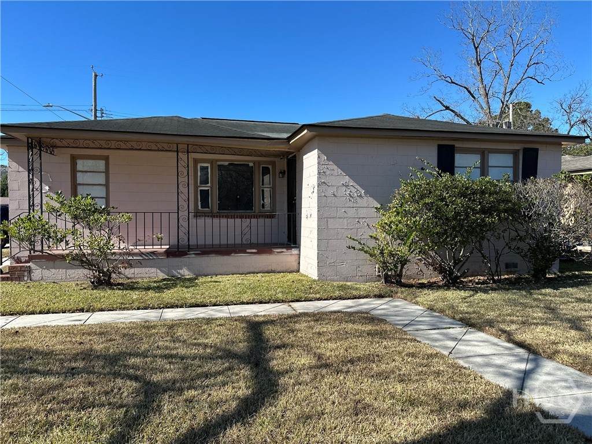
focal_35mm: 24
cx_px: 296
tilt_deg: -1.4
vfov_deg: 56.8
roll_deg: -0.3
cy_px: 222
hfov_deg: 71.6
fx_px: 410
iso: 80
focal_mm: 6.86
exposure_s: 1/2967
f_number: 1.78
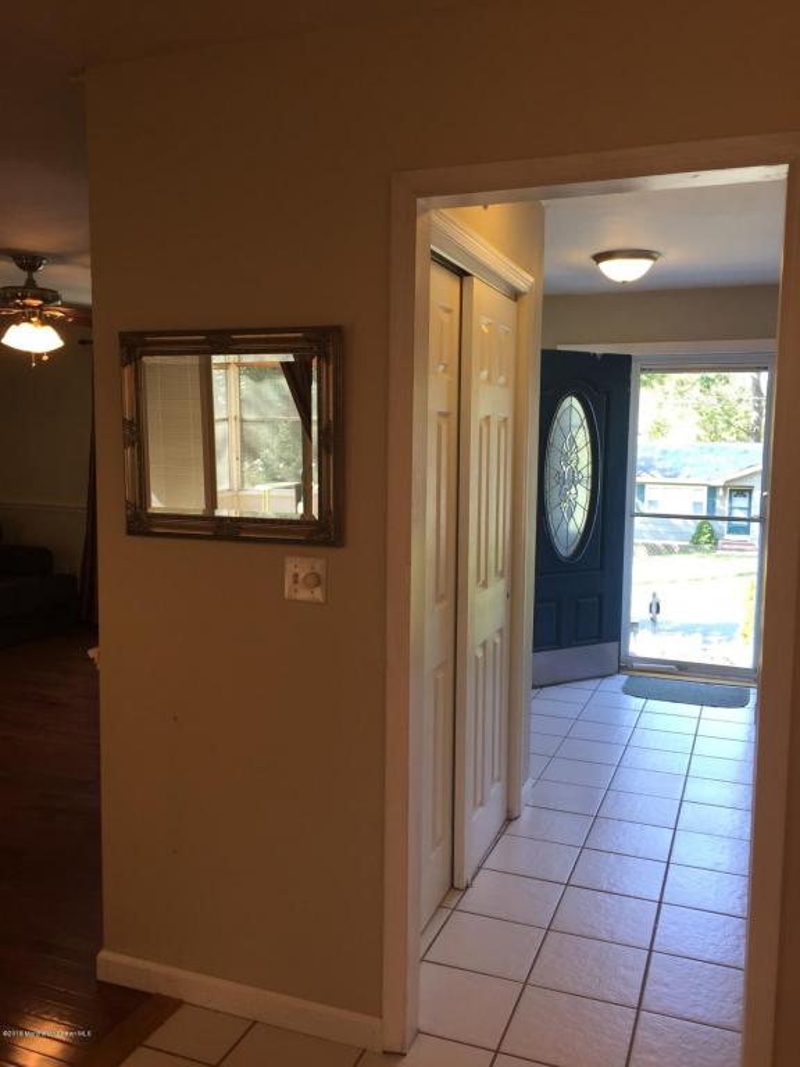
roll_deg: -0.5
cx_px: 400
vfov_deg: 61.7
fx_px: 894
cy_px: 534
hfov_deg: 48.2
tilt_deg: -5.7
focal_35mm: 29
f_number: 2.2
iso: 40
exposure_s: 1/60
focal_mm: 4.15
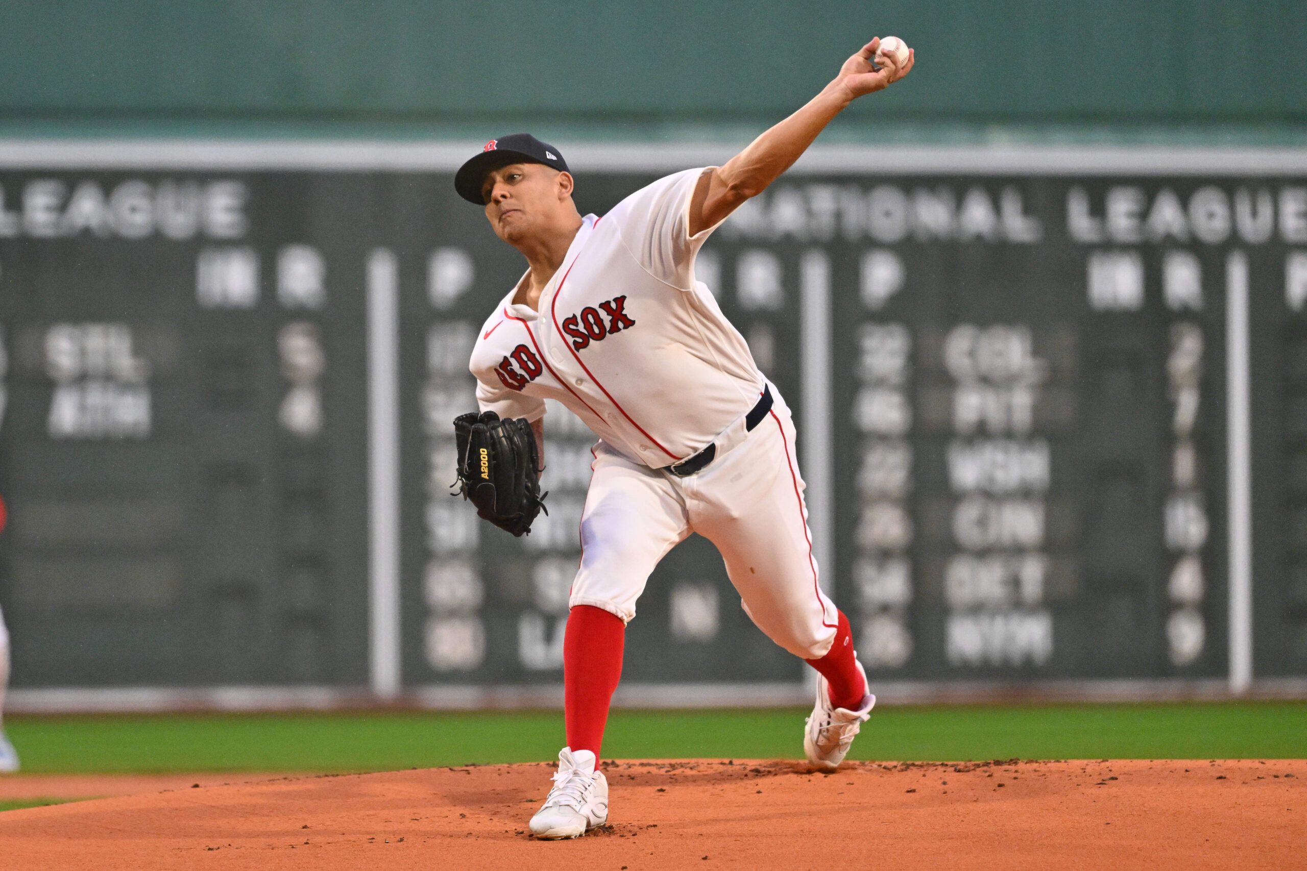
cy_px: 436
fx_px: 11618
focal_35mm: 320
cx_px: 654
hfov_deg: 6.4
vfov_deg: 4.3
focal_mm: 320
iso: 5600
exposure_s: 1/3200
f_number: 4.5
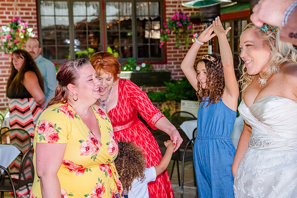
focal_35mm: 81
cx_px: 136
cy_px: 99
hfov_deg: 25.0
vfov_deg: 16.8
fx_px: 669
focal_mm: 75
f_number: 5.6
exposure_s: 1/500
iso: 1600
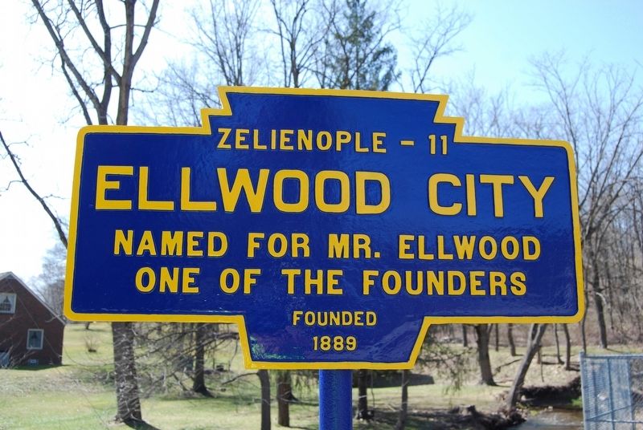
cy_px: 215
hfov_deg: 55.0
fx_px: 617
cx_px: 322
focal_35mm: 34
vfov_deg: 38.5
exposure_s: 1/125
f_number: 5.6
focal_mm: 23
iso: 100
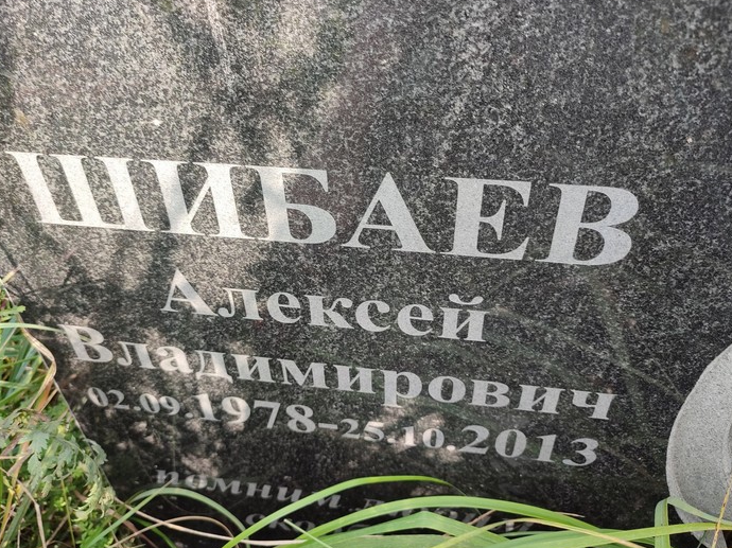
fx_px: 613
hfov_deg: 61.6
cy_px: 251
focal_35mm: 29
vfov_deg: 48.2
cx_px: 347
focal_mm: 6.04
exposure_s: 1/100
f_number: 1.9
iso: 78
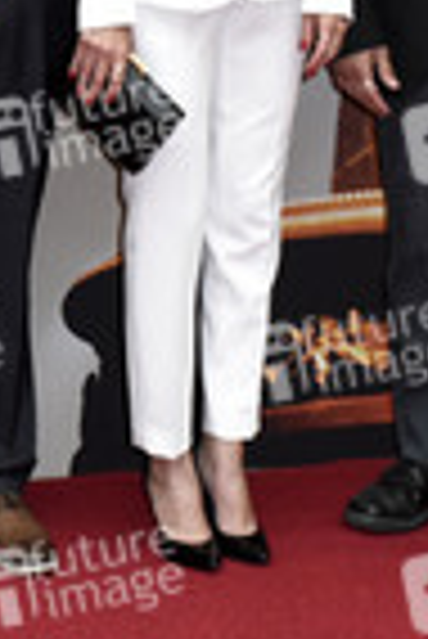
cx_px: -52
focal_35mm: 129
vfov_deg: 15.7
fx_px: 2287
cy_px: 18
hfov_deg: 10.5
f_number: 6.3
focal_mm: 27
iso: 1600
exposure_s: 1/160
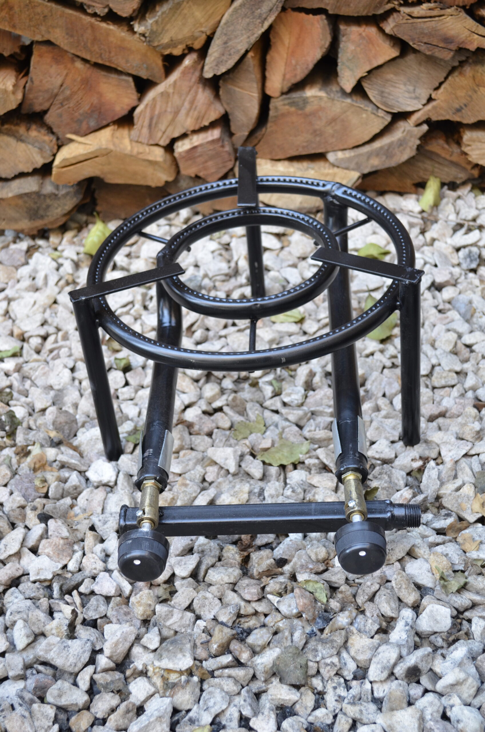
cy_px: 366
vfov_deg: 41.2
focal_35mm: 48
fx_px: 974
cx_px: 242
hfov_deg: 28.0
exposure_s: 1/60
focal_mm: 32
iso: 720
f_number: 4.8
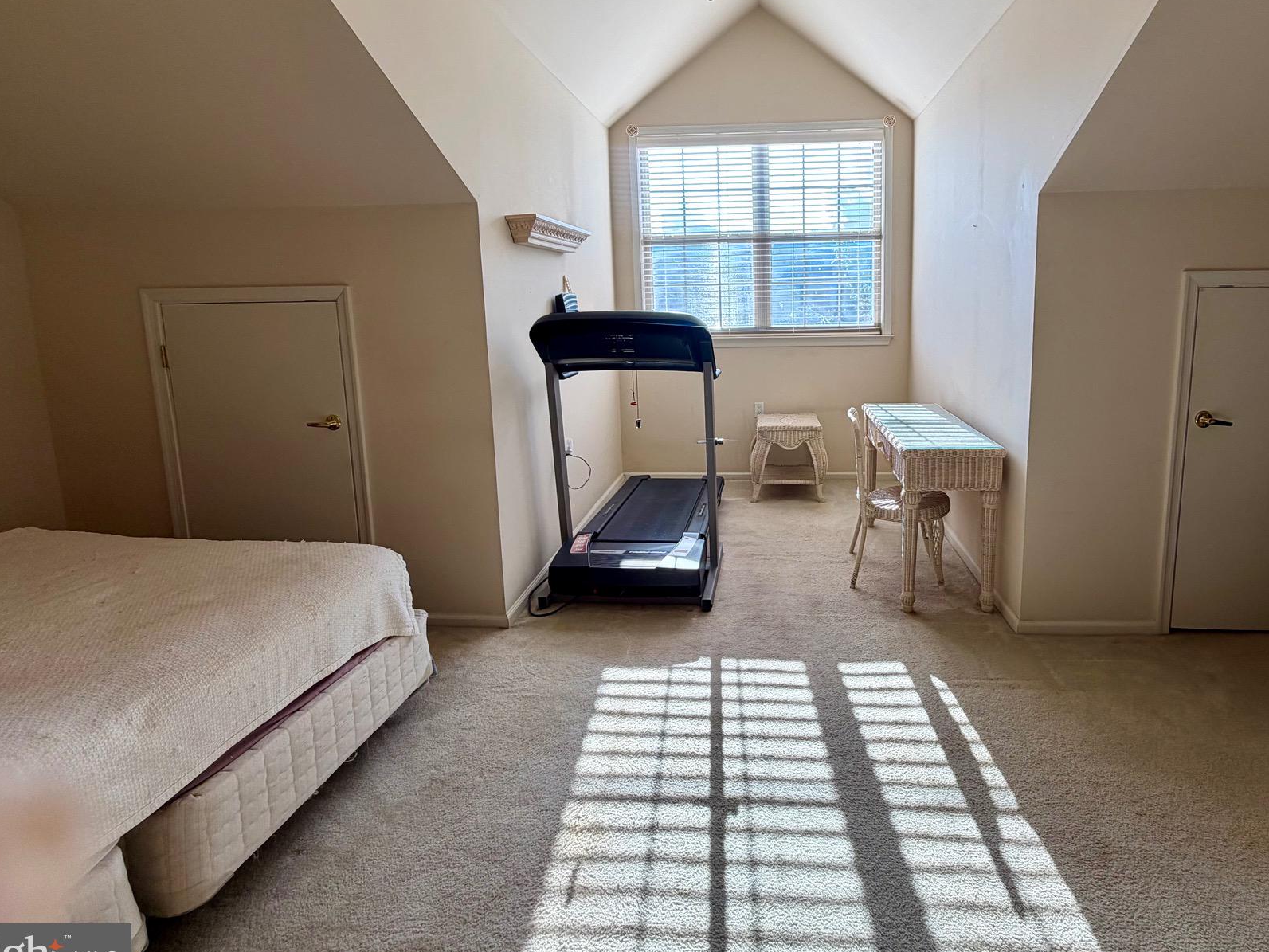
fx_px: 660
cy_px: 377
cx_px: 748
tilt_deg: -7.6
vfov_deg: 70.8
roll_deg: +1.5
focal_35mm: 18
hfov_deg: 86.9
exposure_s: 1/120
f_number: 2.2
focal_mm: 2.22
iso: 40
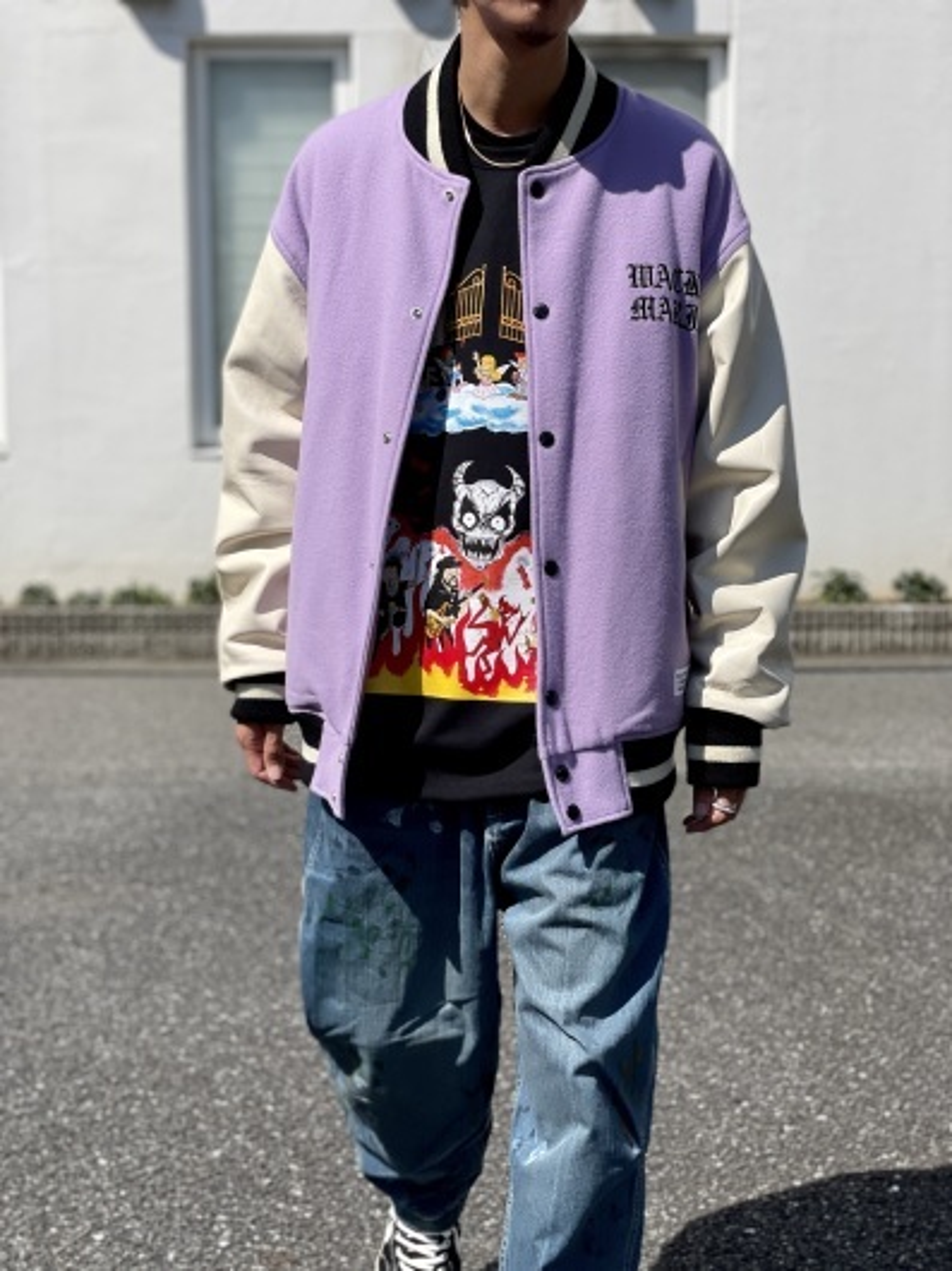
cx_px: 476
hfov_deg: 28.0
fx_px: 1908
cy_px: 636
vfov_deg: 36.8
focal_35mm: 52
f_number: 2
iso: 32
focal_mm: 6
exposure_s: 1/2817
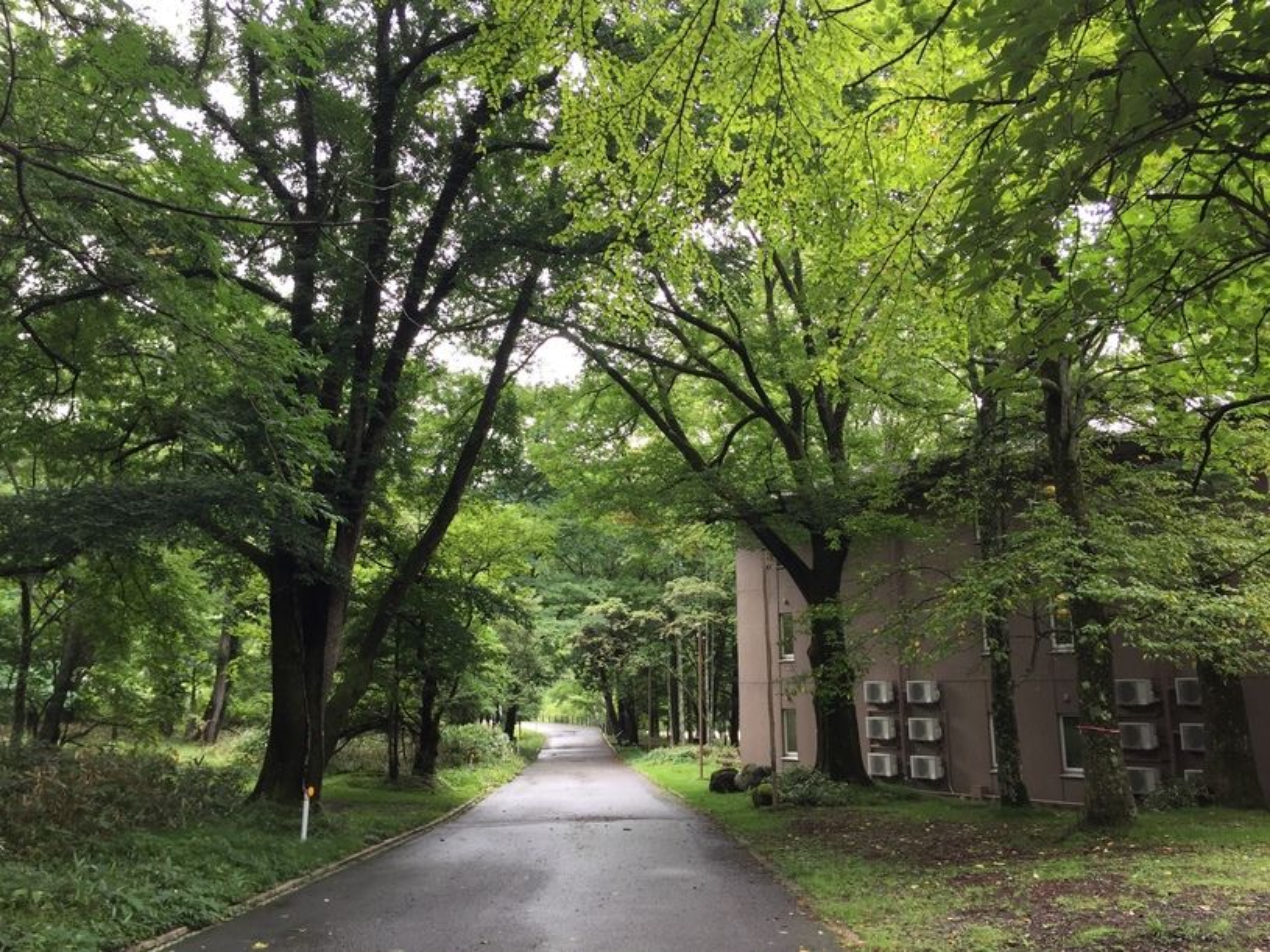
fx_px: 1064
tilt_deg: +10.6
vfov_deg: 48.2
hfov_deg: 61.7
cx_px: 635
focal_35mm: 29
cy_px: 476
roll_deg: -1.3
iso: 40
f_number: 2.2
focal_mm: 4.15
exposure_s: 1/120
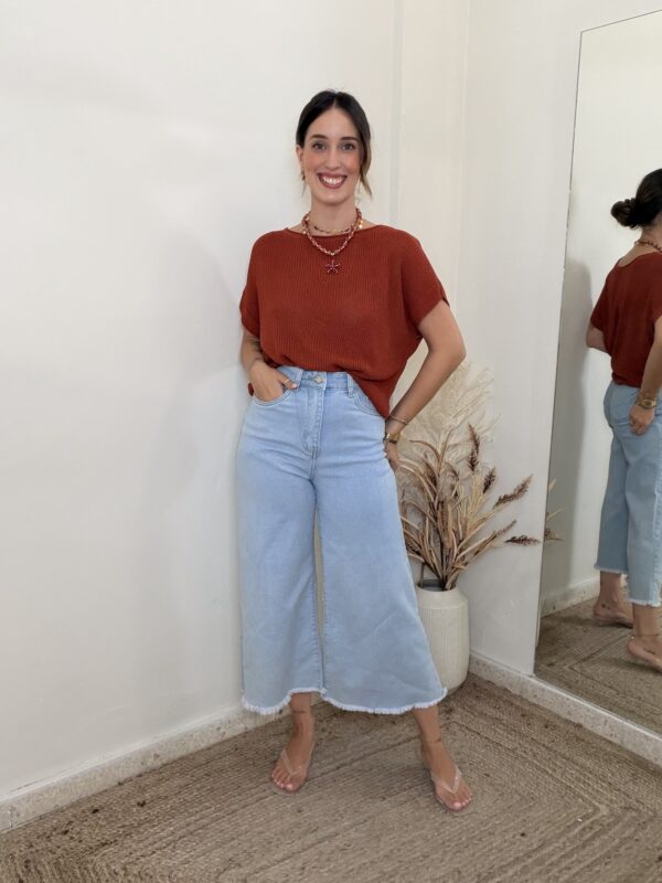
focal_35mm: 30
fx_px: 765
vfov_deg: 60.0
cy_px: 442
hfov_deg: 46.8
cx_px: 331
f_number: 1.9
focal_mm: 2.71
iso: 100
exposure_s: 1/60
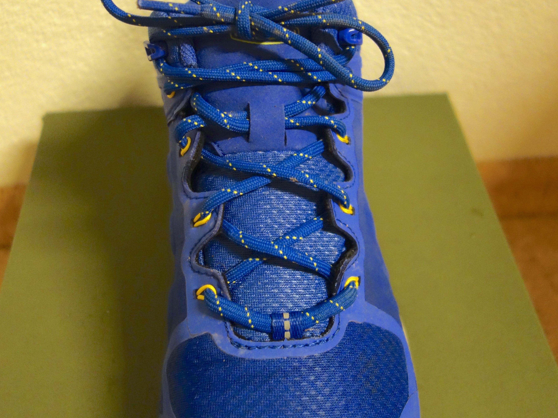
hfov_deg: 45.8
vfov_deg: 35.1
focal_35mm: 41
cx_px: 279
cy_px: 179
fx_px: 661
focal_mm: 10.4
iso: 640
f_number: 1.8
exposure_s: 1/30
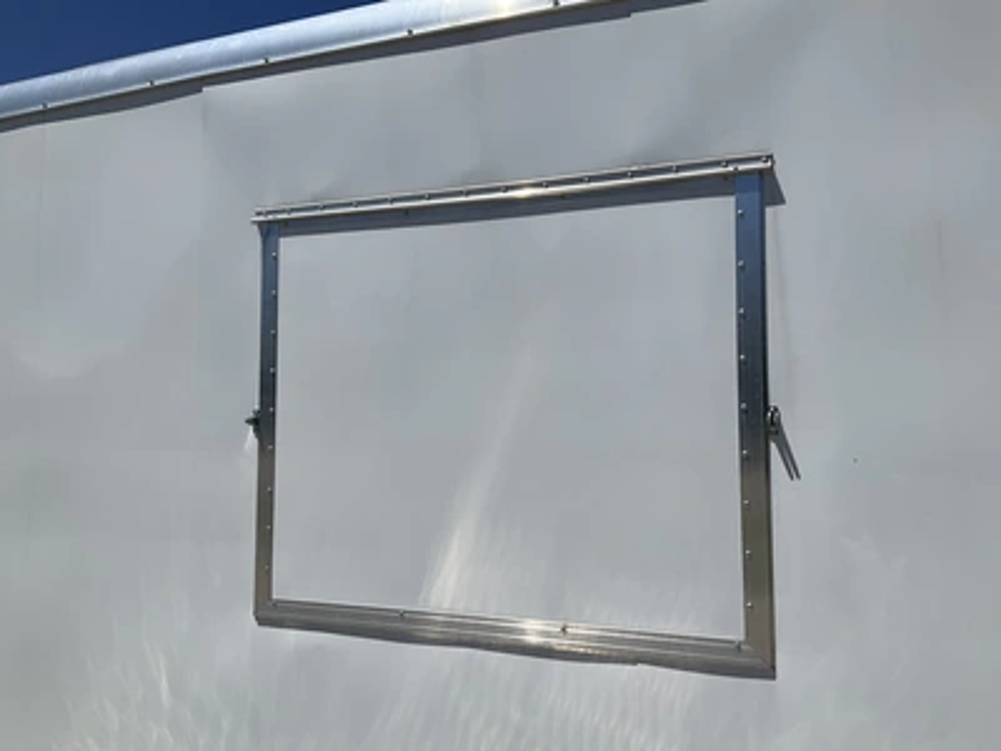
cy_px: 376
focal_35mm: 29
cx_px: 500
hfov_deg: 61.7
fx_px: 839
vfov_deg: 48.2
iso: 25
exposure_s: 1/5263
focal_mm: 3
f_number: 1.8
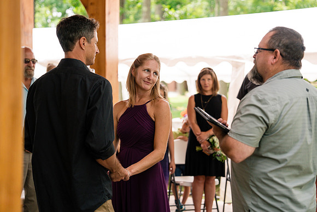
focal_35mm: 70
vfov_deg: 19.5
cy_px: 106
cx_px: 158
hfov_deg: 28.8
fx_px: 617
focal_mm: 70
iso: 400
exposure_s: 1/1000
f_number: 2.8
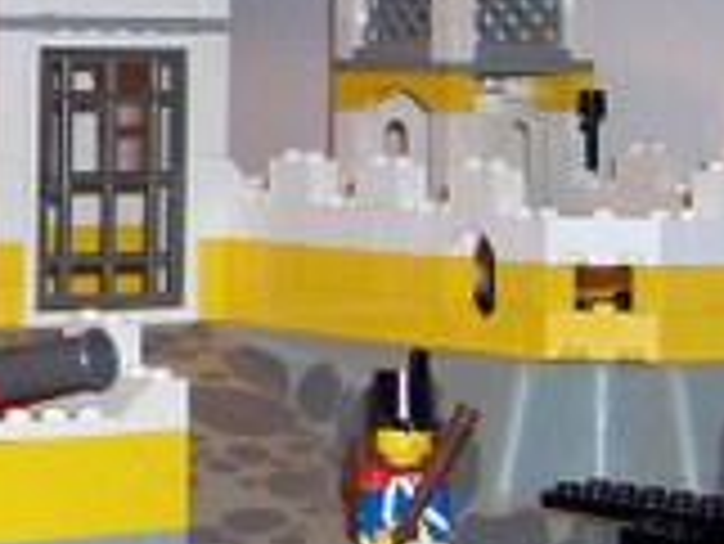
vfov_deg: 9.7
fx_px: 3161
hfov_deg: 12.2
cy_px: -43
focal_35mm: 151
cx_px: -513
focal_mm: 6
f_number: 2.7
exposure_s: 1/64
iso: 80
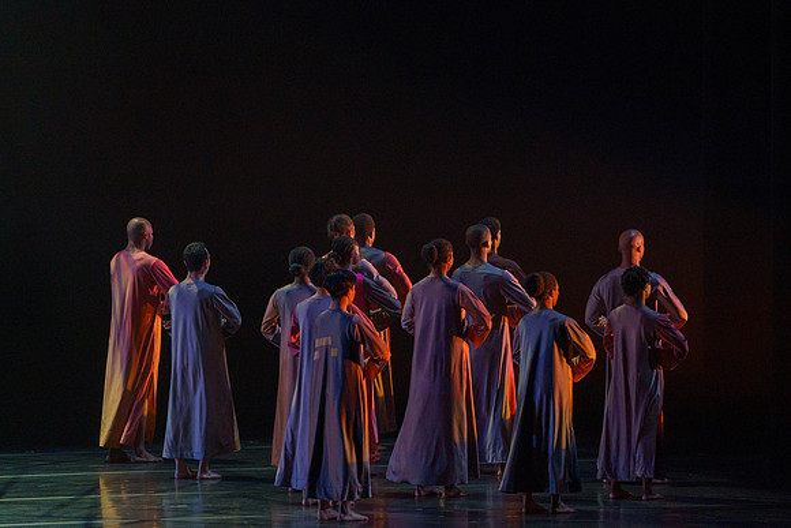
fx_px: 5339
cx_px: 446
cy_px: 204
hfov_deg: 8.5
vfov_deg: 5.7
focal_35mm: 243
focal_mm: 198
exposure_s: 1/250
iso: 6400
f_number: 5.6
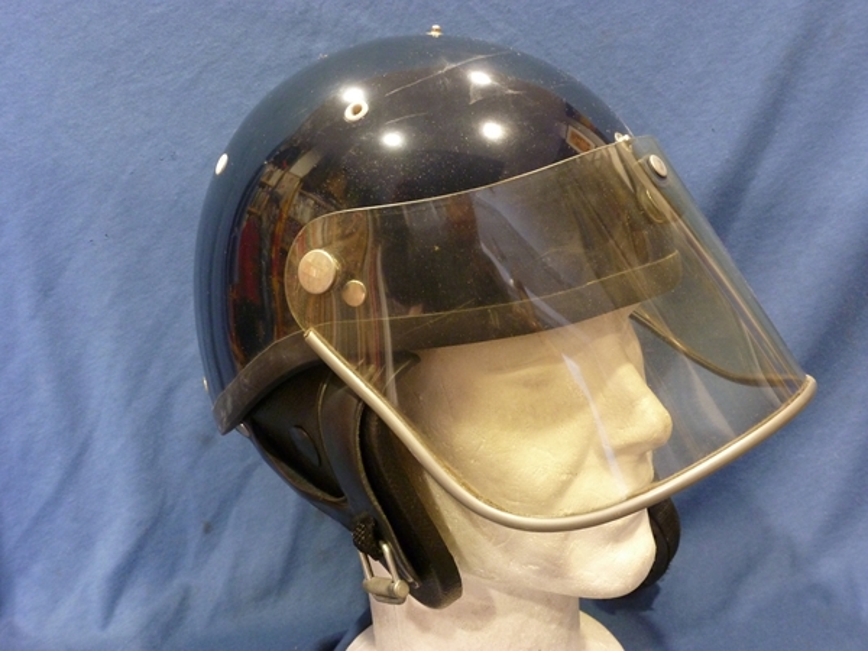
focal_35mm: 33
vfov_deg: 42.9
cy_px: 326
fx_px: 827
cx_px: 434
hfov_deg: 55.4
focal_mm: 5.9
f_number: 3.6
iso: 400
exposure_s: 1/4
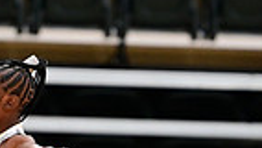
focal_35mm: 857
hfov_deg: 2.5
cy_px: 276
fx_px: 5956
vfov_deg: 1.4
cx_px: 70
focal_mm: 200
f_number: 3.2
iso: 6400
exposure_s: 1/1000
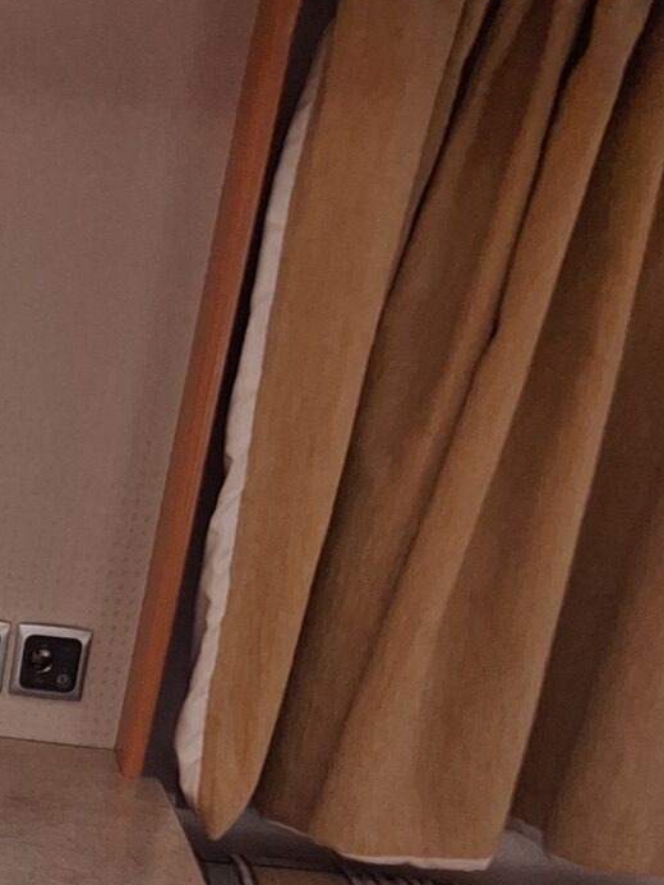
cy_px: 843
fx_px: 1227
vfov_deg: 36.4
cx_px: -305
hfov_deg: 24.3
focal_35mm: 48
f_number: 2.2
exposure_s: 1/301
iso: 40
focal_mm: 1.74
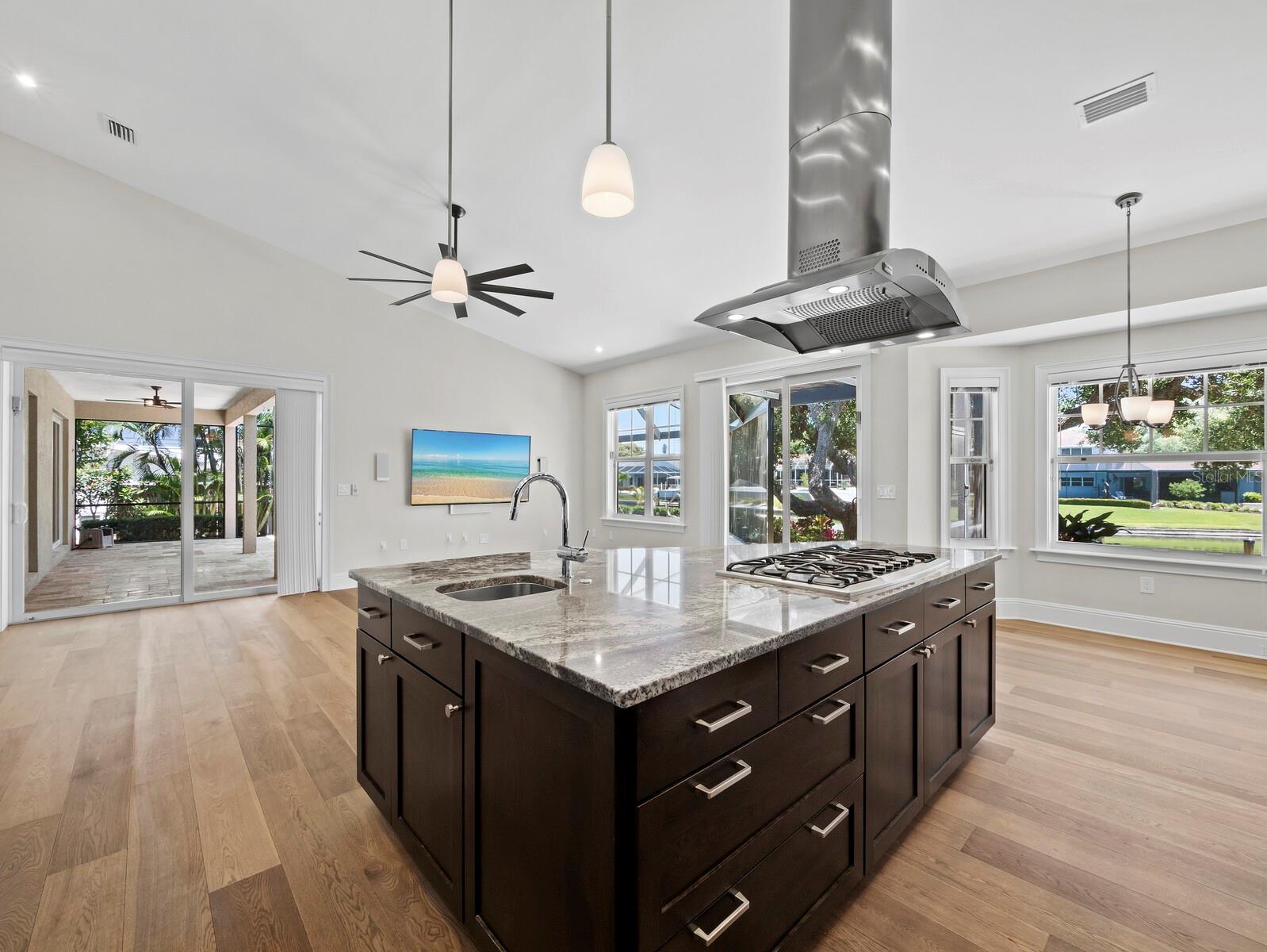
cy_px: 476
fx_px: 513
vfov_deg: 85.7
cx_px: 634
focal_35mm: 14
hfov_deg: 102.0
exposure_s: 1/2
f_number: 10
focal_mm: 7
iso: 320
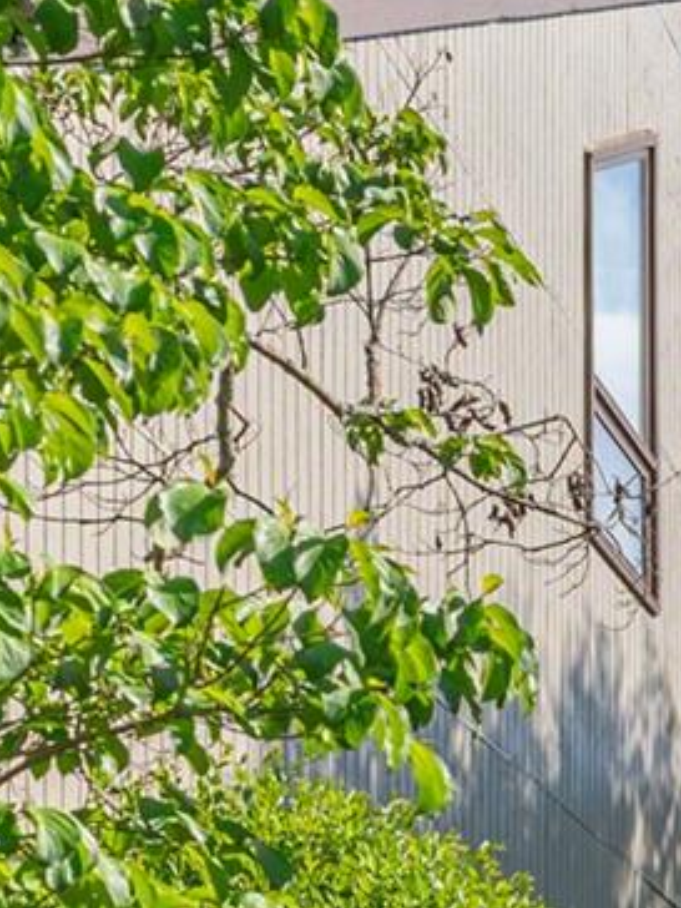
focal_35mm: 92
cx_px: 2060
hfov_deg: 10.7
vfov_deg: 17.7
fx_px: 2413
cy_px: 1577
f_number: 8
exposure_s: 1/800
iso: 320
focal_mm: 17
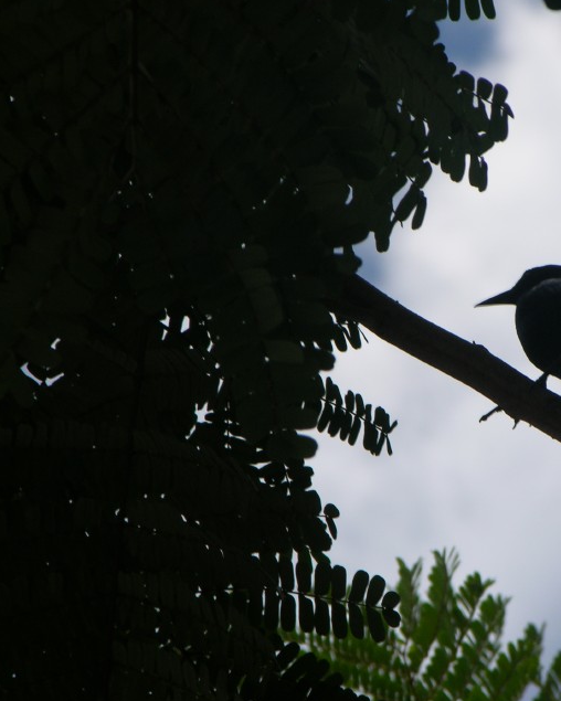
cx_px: 543
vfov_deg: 4.4
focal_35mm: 441
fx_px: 9153
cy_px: 325
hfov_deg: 3.5
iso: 50
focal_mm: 71.2
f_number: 5.9
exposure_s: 1/416
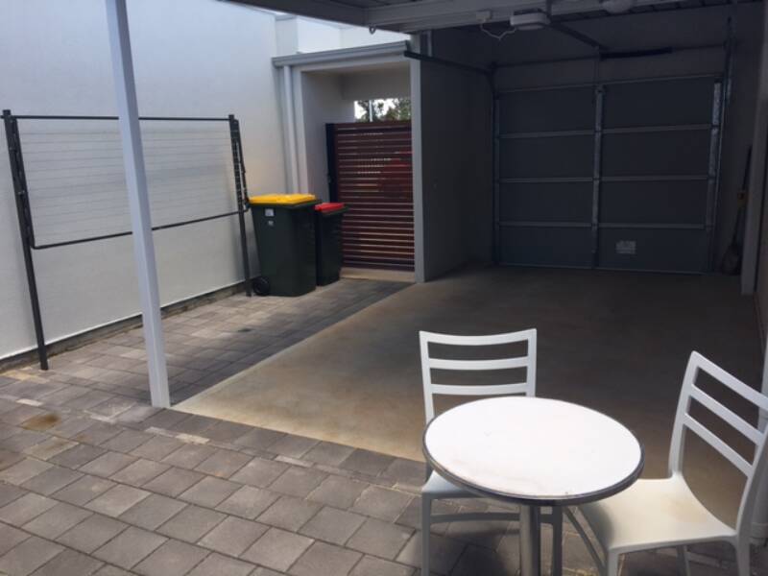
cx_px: 384
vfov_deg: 48.2
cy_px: 288
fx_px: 643
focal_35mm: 29
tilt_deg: -13.2
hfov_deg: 61.7
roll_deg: +1.7
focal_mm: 4.15
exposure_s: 1/549
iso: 25
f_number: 2.2
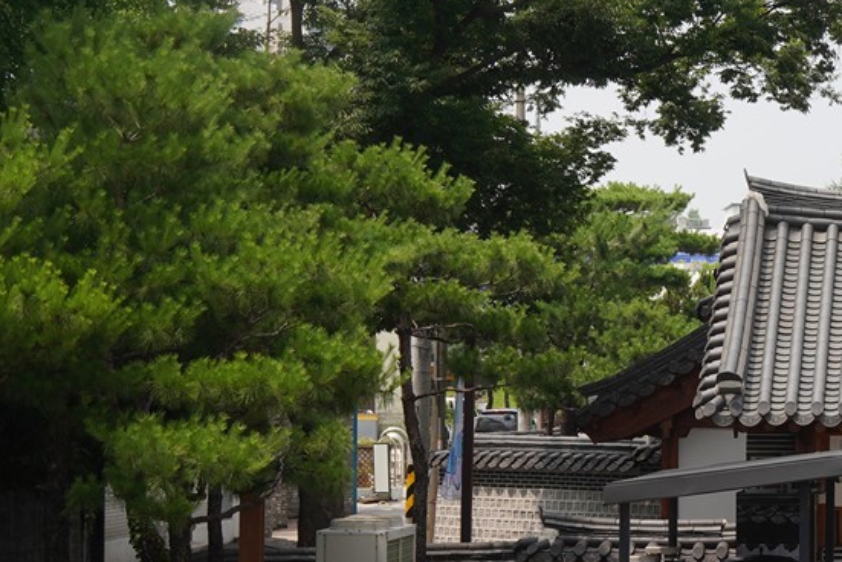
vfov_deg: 10.8
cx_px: 1071
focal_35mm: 127
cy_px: 363
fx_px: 2972
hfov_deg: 15.4
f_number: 13
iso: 200
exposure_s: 1/100
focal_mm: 35
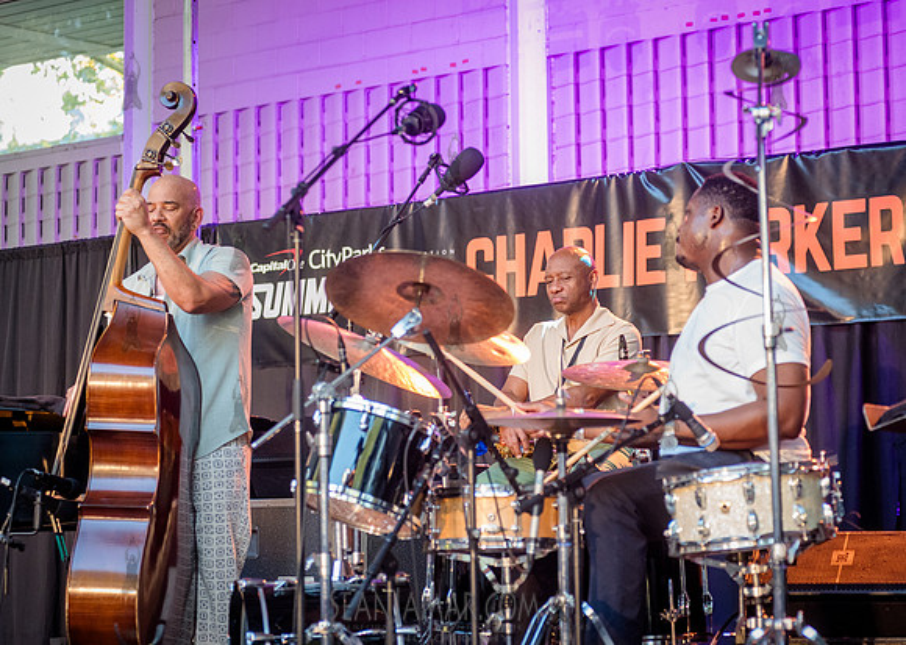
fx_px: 2250
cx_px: 506
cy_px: 307
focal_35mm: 88
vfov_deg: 16.3
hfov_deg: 22.8
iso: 3200
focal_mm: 80
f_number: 4
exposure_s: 1/400
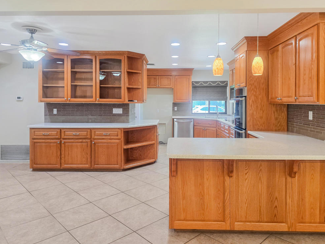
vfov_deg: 56.8
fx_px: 225
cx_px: 166
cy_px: 123
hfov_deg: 71.6
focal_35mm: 24
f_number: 1.7
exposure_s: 1/120
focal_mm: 6.3
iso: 160
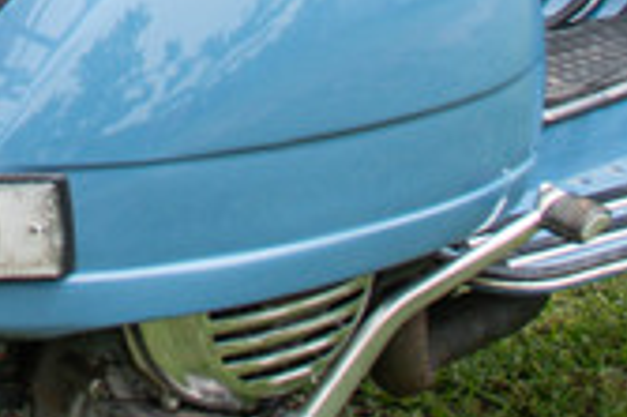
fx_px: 3010
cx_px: -571
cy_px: -819
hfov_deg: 11.0
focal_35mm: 173
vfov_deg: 7.1
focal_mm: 24
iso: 125
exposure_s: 1/1600
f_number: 2.8
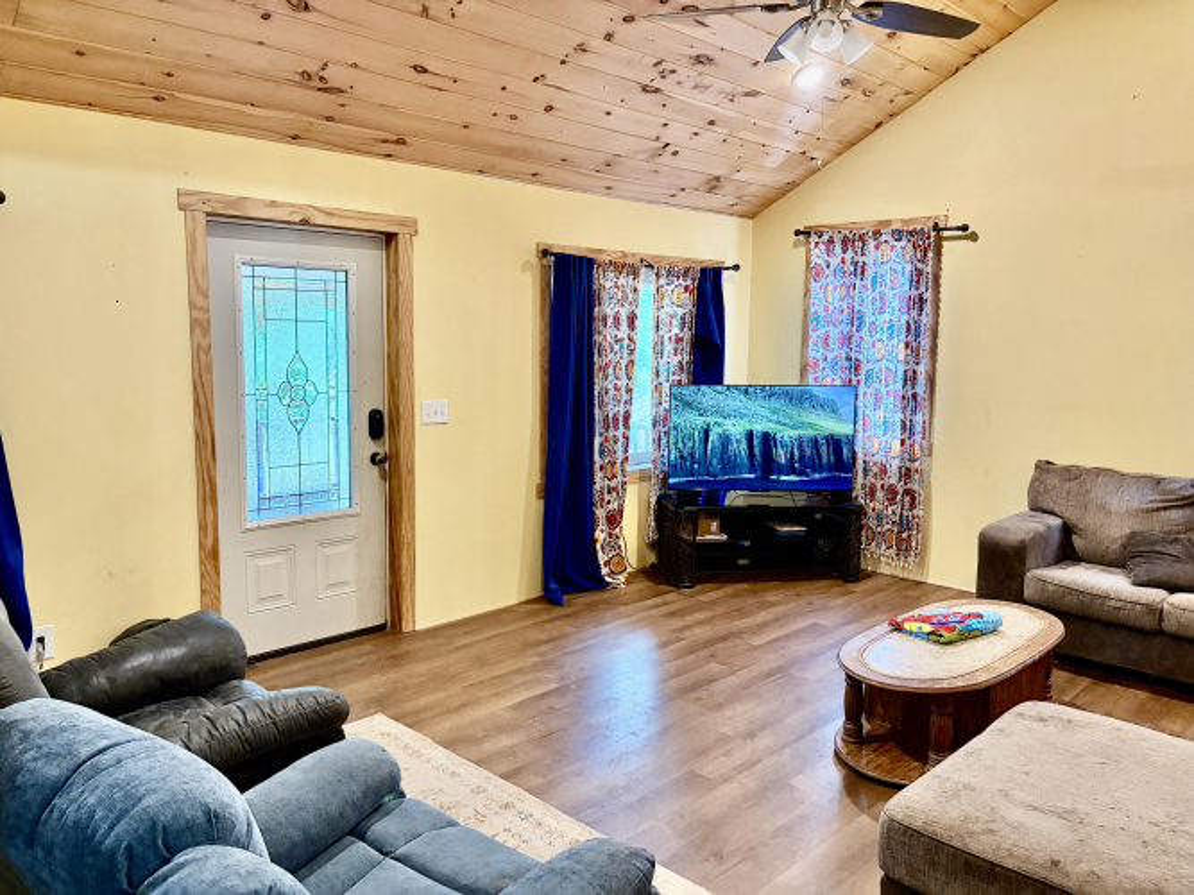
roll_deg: -0.6
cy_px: 448
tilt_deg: -6.2
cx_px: 597
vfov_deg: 53.0
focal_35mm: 26
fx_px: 897
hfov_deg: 67.3
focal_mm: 5.96
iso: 400
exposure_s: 1/60
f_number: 1.6
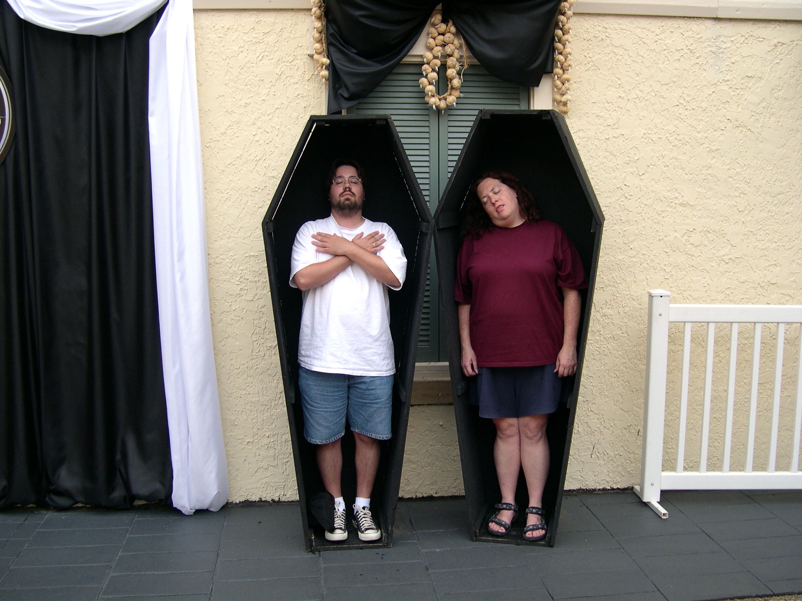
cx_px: 401
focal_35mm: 38
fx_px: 880
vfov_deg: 37.7
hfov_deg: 49.0
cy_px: 300
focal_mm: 8
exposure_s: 1/124
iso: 100
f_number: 2.8
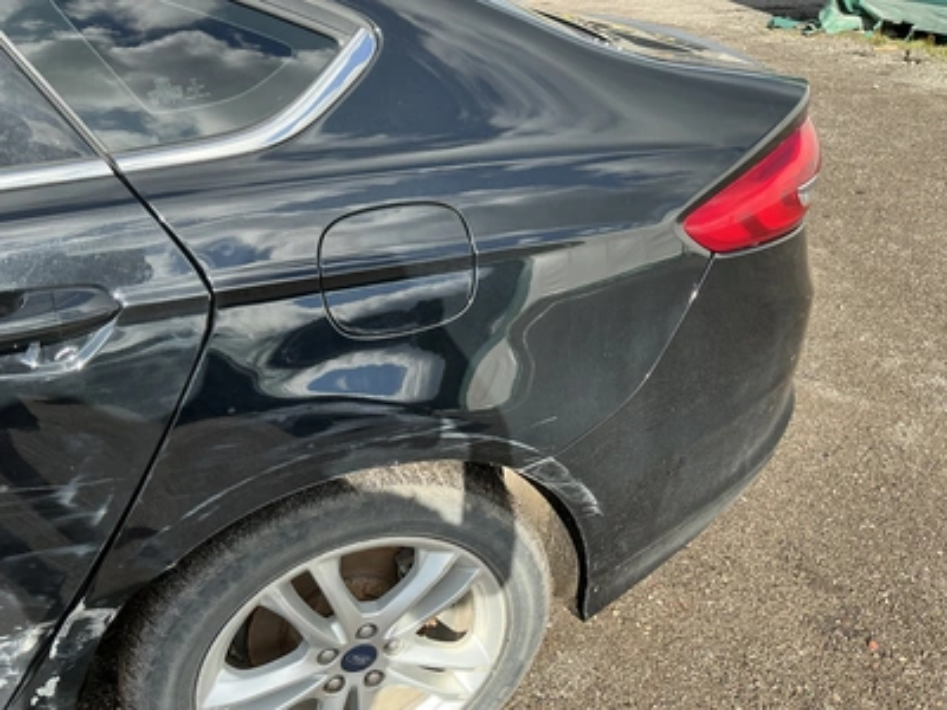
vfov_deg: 49.7
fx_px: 766
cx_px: 474
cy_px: 355
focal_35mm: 28
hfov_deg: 63.4
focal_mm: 3
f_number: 1.8
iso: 25
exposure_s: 1/580
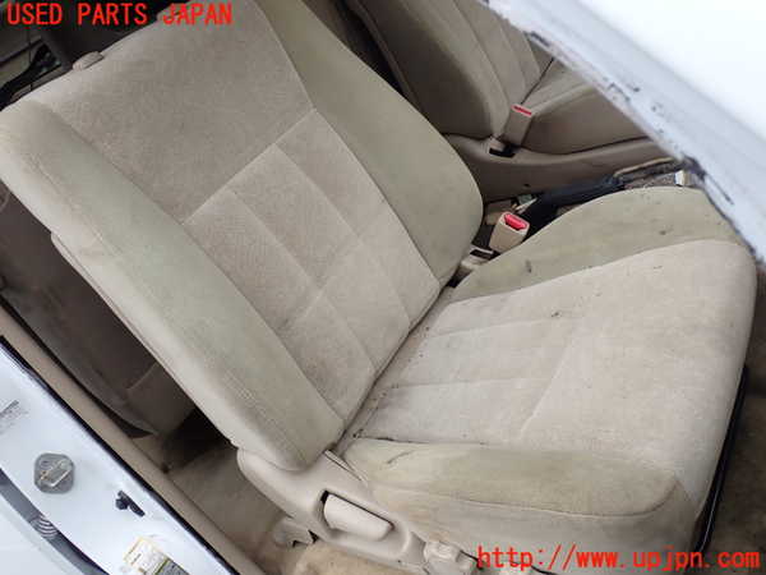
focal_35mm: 30
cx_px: 383
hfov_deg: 60.0
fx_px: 664
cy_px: 288
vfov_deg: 46.8
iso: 100
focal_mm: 5.4
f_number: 3.2
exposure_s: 1/320
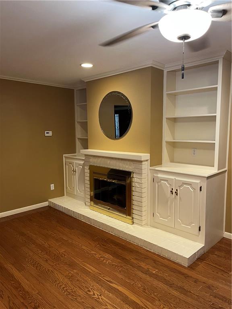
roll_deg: +0.9
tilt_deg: -6.7
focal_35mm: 26
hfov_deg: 53.1
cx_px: 116
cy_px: 154
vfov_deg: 67.3
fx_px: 232
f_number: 1.6
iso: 200
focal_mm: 5.1
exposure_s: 1/60
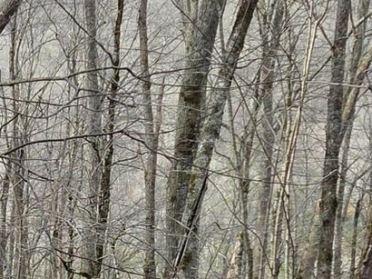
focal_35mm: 115
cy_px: 384
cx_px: -20
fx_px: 1235
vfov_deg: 12.4
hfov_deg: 16.7
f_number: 1.8
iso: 80
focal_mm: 5.4
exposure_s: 1/1199
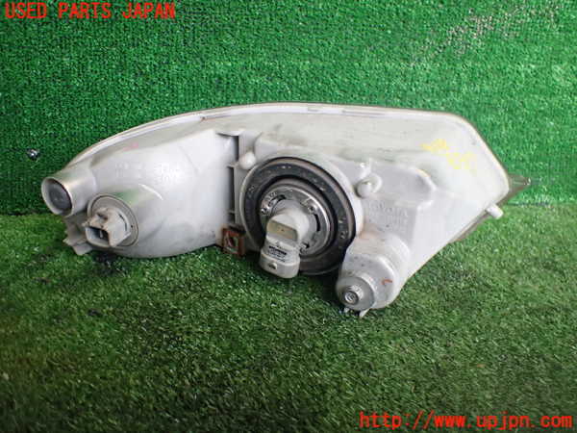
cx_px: 288
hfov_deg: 60.0
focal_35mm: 30
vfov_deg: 46.8
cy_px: 216
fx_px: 500
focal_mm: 5.4
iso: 500
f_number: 2.3
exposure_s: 1/125
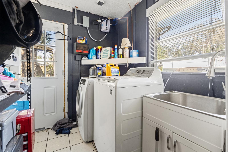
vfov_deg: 74.6
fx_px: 100
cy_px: 76
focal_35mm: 16
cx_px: 114
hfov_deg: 97.6
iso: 400
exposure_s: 1/5
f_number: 7.1
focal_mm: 10.5
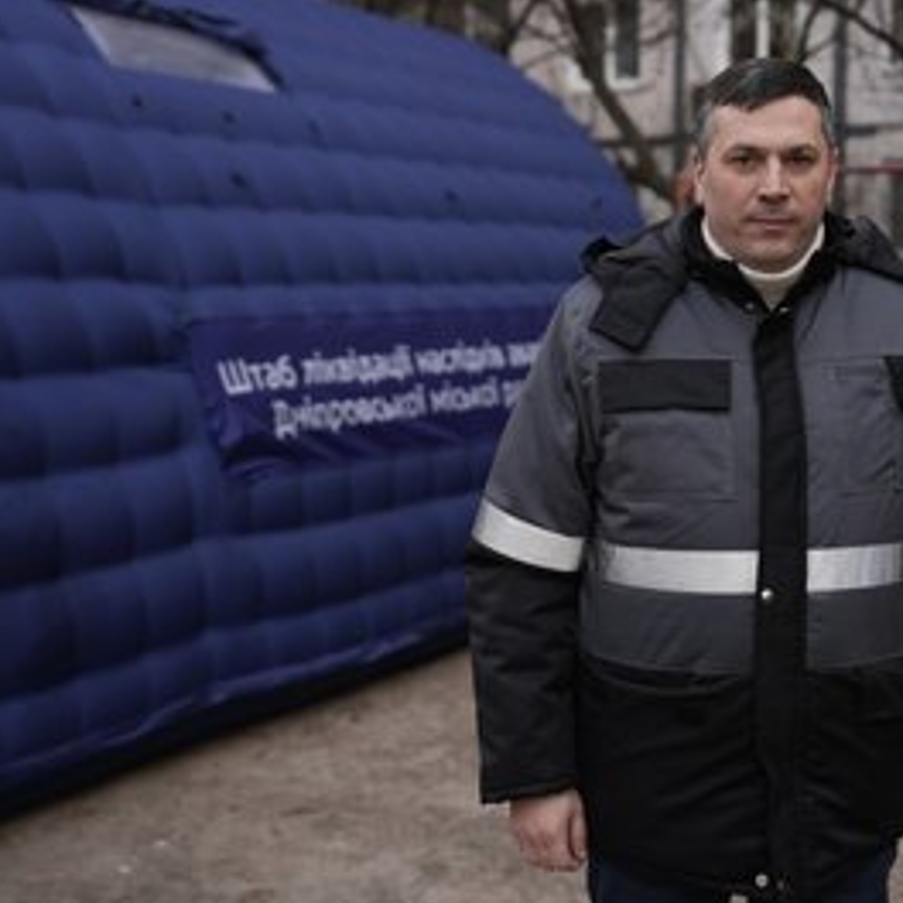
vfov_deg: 31.6
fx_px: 1594
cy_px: 453
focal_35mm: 54
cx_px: 657
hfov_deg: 31.2
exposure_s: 1/400
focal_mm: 42
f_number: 2.8
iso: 125
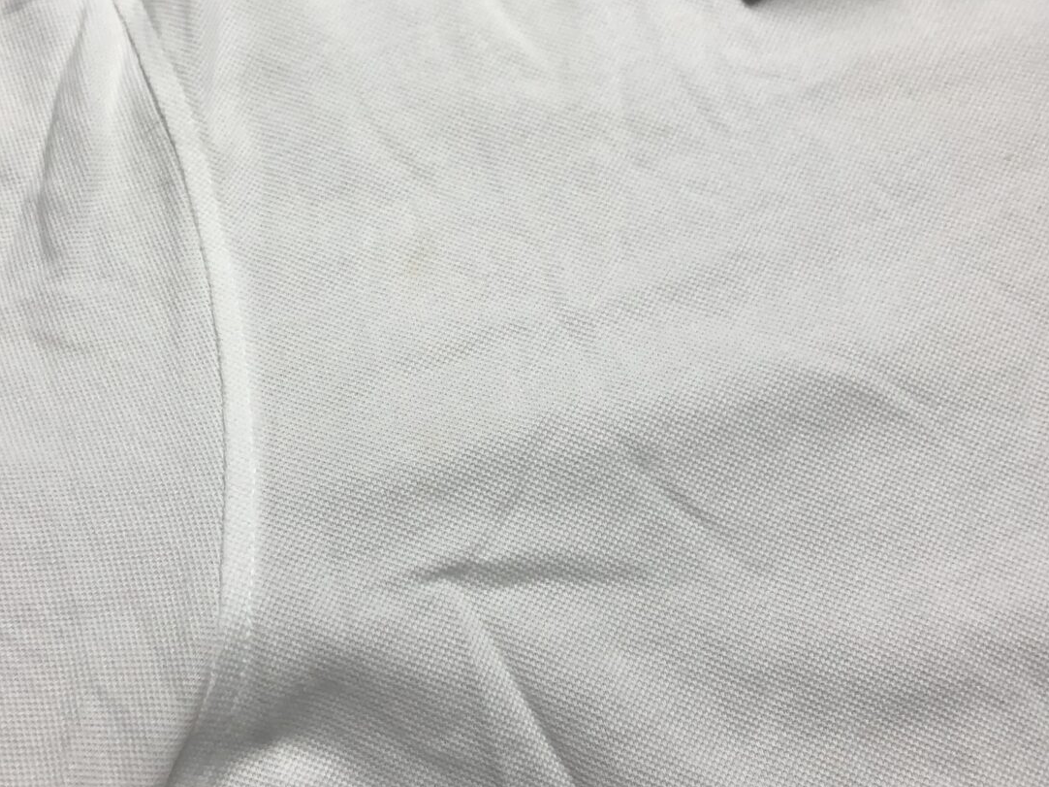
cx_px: 432
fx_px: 1606
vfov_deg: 27.5
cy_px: 324
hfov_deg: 36.1
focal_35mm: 53
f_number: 1.8
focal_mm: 3.99
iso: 50
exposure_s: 1/120
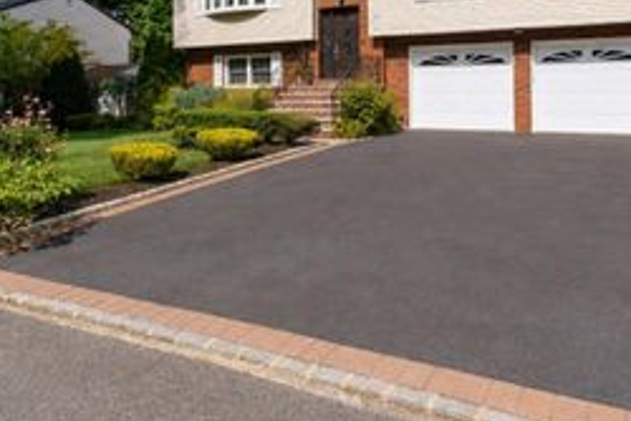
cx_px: 338
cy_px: 67
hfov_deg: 61.8
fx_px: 526
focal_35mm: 30
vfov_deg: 41.2
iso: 200
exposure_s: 1/160
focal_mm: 10
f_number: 10
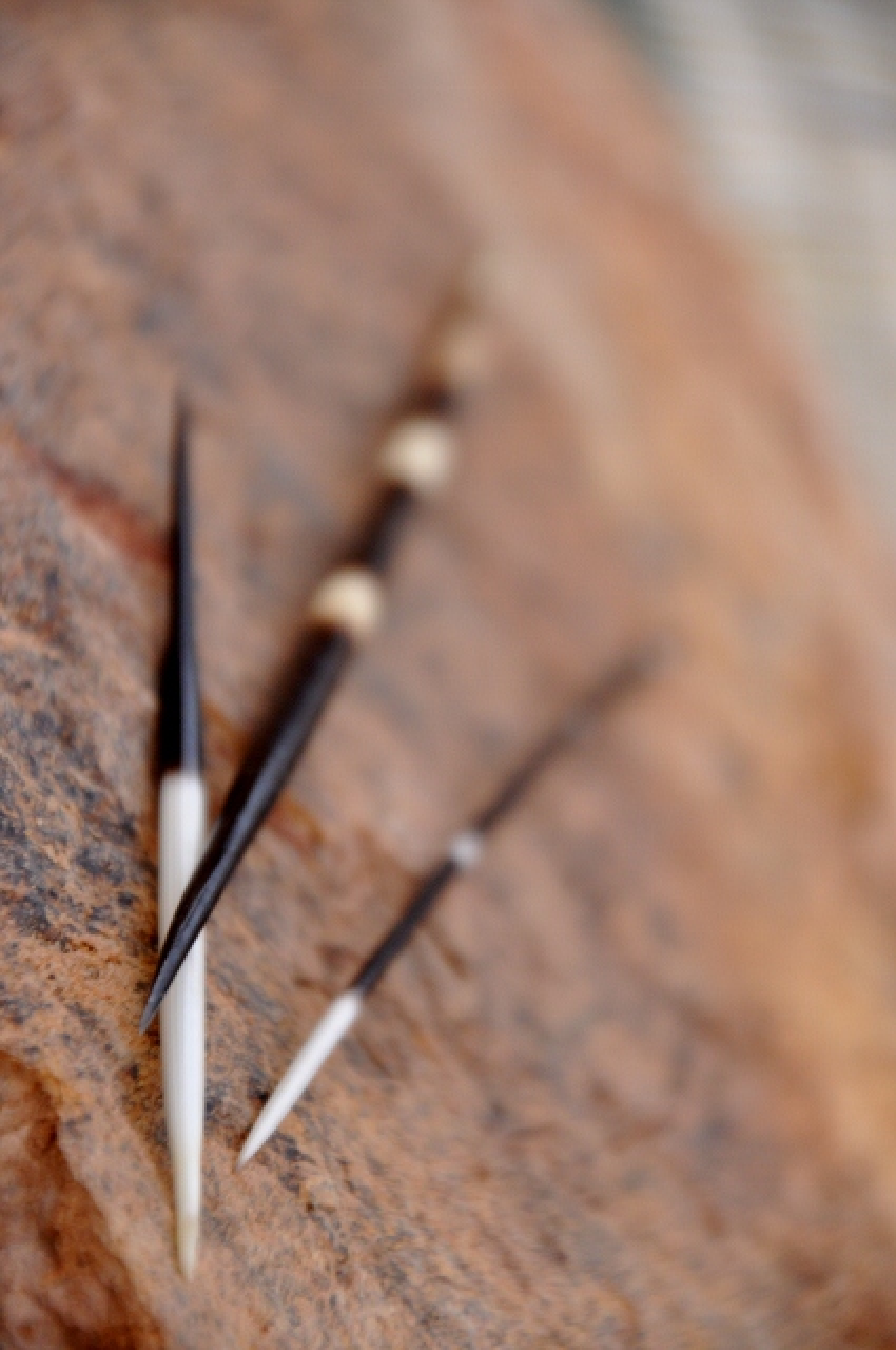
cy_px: 675
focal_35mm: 278
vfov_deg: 7.4
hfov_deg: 4.9
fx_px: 10387
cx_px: 448
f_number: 6.3
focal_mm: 185
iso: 640
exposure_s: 1/40
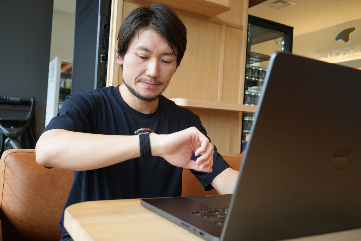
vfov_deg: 40.0
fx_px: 331
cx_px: 180
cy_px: 120
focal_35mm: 33
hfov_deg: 57.2
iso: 400
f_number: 6.3
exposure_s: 1/100
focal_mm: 33
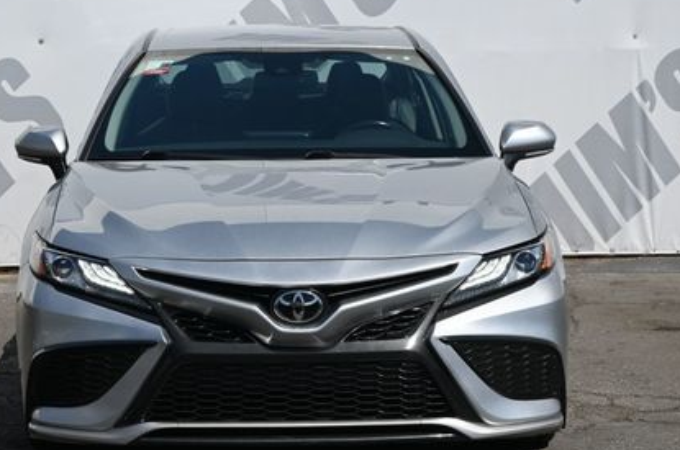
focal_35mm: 88
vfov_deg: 15.5
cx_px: 295
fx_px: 1659
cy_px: 218
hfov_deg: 23.1
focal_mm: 38
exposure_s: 1/320
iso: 100
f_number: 6.3
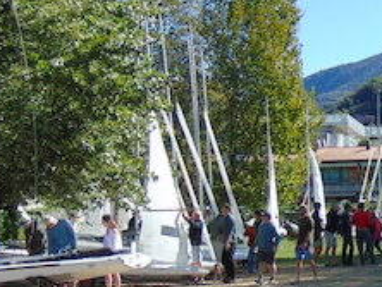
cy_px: 211
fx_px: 994
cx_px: 420
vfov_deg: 16.4
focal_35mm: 90
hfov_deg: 20.7
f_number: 3
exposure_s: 1/640
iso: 80
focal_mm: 4.5
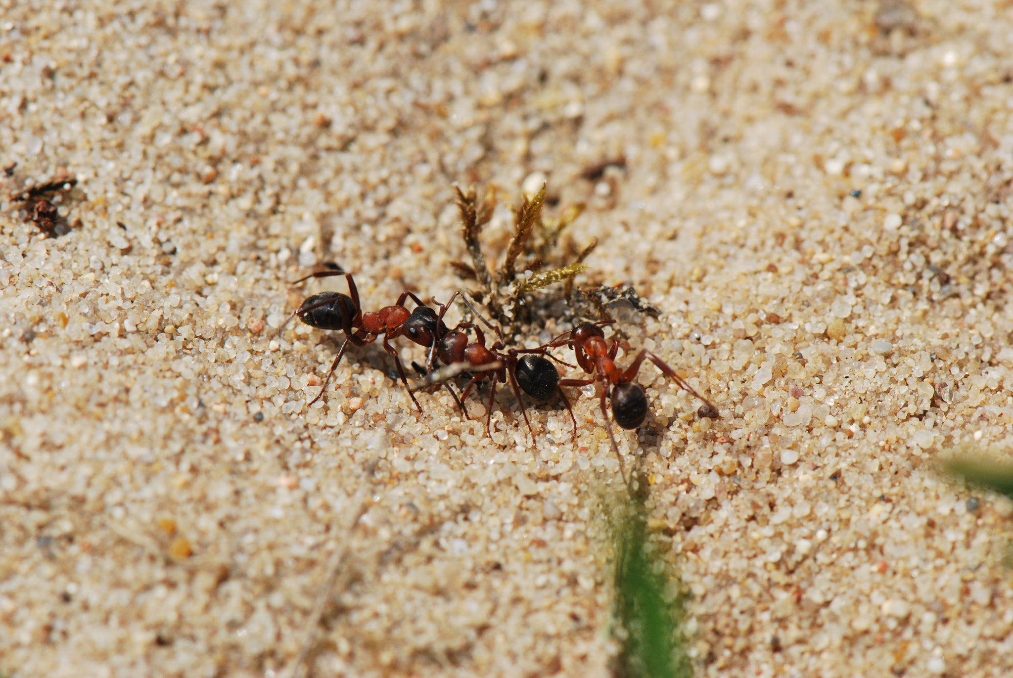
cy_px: 339
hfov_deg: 13.0
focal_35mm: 158
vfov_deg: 8.7
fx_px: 4437
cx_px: 506
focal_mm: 105
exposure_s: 1/640
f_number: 11
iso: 400
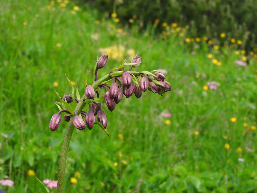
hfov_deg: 13.2
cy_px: 96
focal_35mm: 150
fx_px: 1114
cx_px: 128
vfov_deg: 9.9
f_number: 5.2
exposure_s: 1/250
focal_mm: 26.9
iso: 125
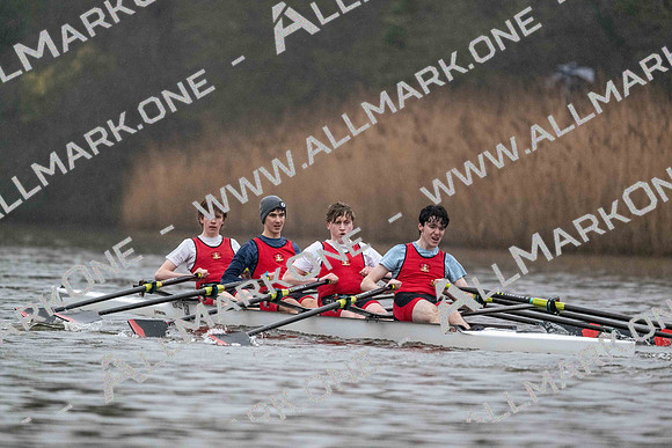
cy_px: 224
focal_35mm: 400
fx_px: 7468
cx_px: 336
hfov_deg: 5.2
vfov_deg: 3.4
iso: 6400
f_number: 4.5
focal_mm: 400
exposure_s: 1/1600
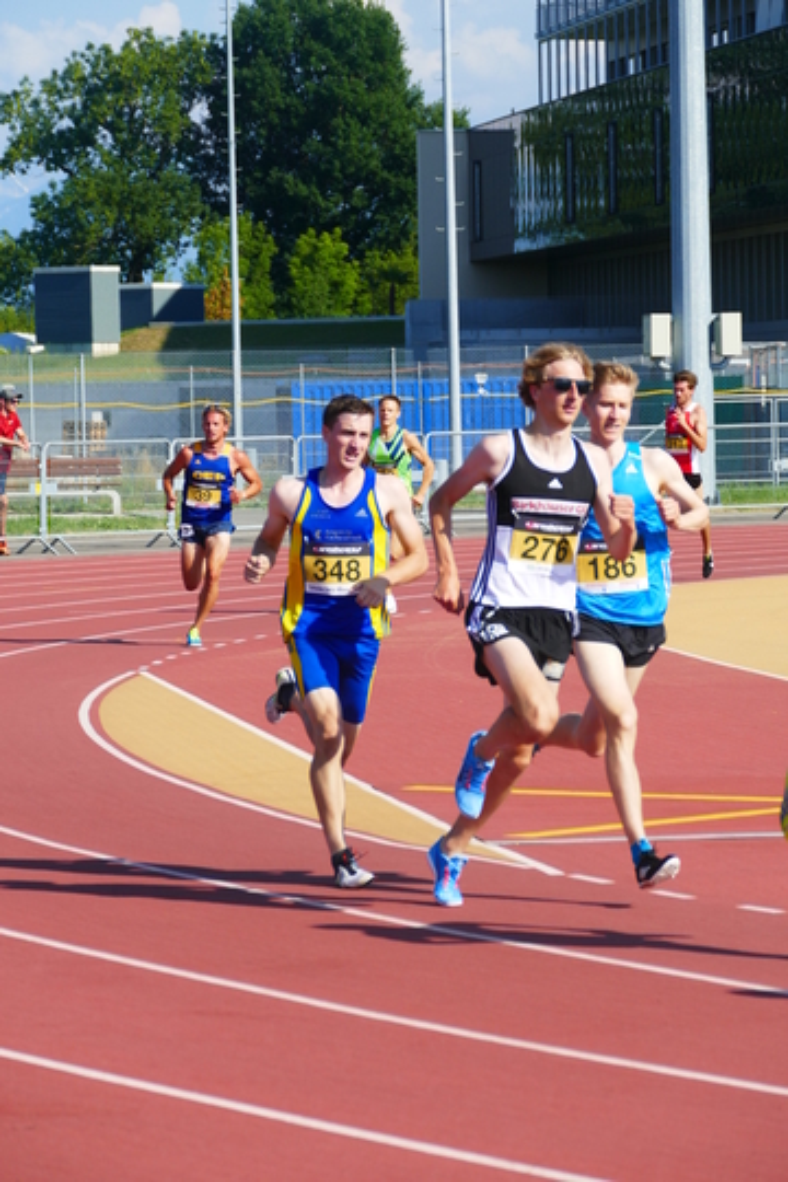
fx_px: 6107
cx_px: 394
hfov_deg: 7.4
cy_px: 591
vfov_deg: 11.1
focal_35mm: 186
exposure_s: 1/1000
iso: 125
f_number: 4
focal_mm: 67.72
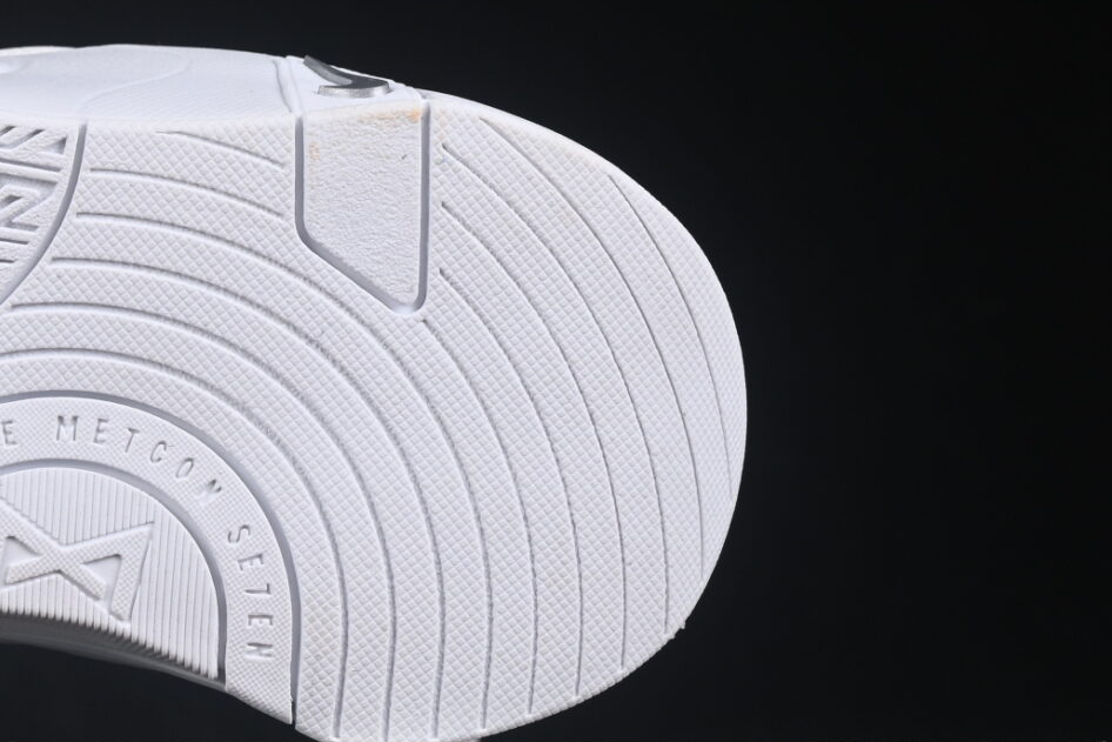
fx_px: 6271
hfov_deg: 10.0
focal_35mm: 203
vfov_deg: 6.8
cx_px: -244
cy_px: 113
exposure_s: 1/100
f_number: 8
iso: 160
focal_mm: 50
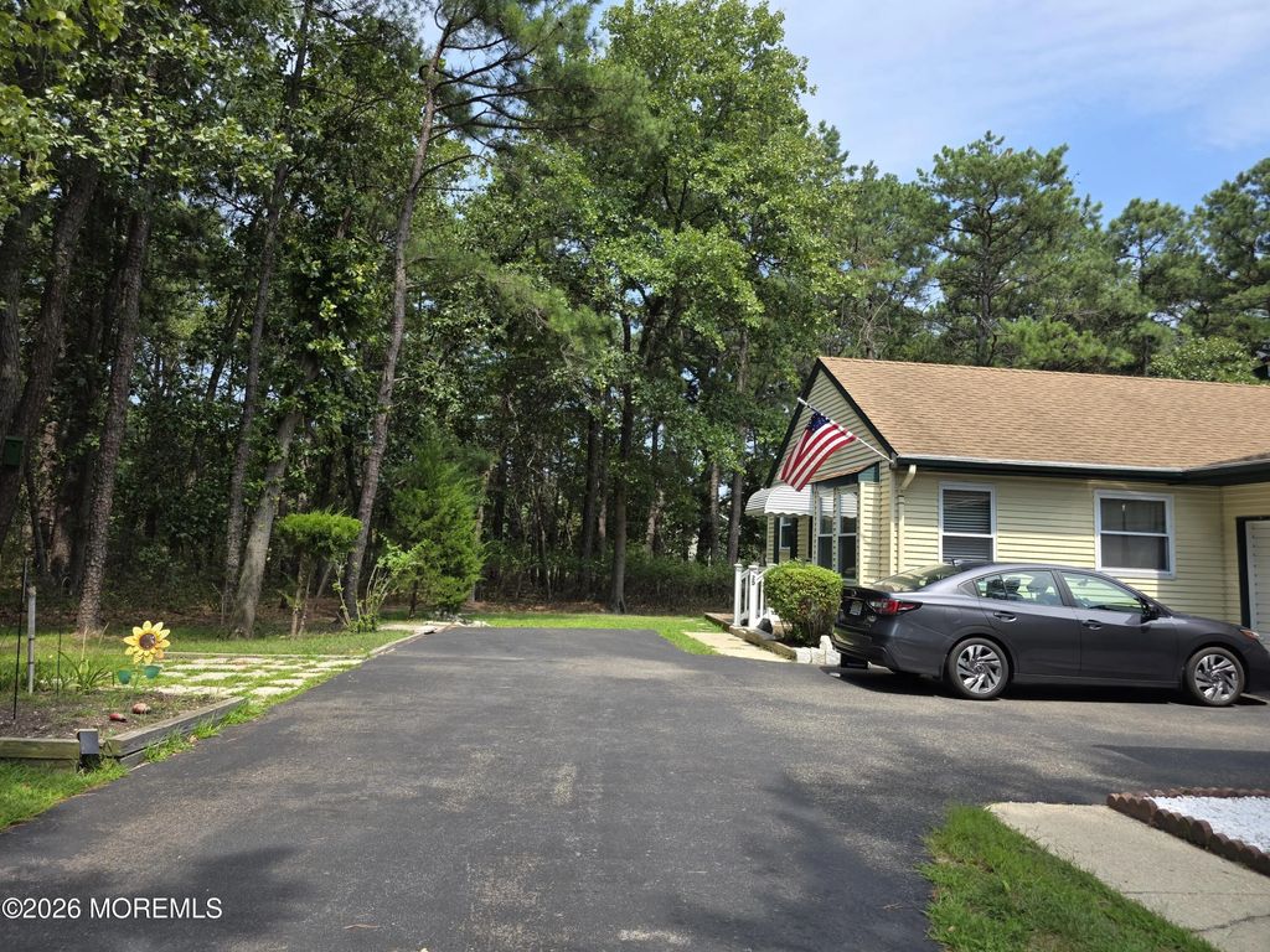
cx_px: 635
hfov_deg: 73.9
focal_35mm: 23
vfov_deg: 58.9
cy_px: 476
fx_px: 844
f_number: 1.7
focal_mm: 6.3
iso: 80
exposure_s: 1/2701
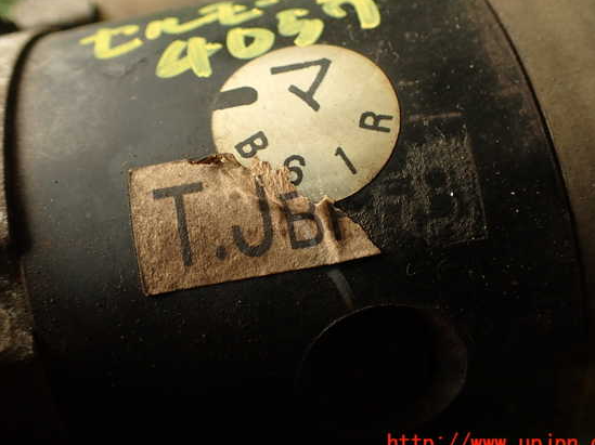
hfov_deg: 52.6
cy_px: 214
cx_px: 307
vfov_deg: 40.6
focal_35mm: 35
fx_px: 601
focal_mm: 5.79
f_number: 2.4
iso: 200
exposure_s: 1/40
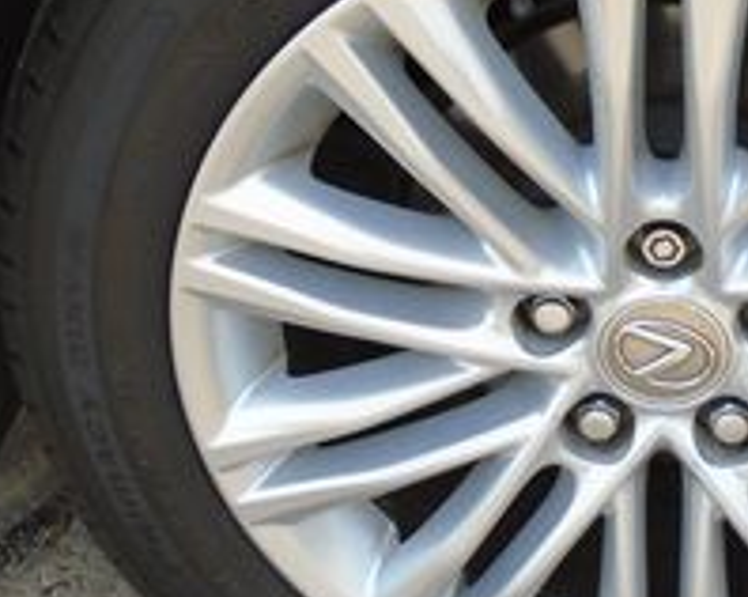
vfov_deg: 18.7
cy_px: 280
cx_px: 631
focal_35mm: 82
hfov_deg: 22.9
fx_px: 1814
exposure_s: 1/250
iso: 100
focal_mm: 4.6
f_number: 8
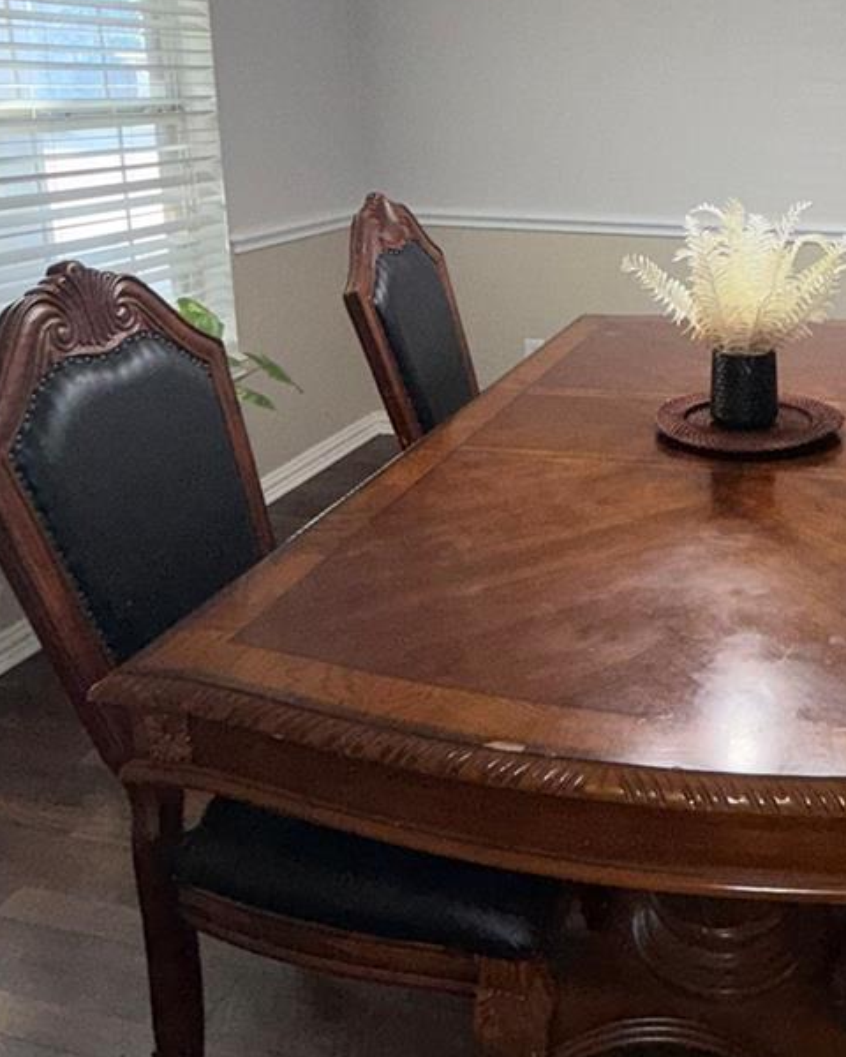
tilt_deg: -12.7
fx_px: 1095
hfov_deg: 40.4
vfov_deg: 50.5
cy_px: 338
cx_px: 686
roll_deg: -0.7
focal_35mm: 35
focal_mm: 2.22
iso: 80
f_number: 2.2
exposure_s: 1/96
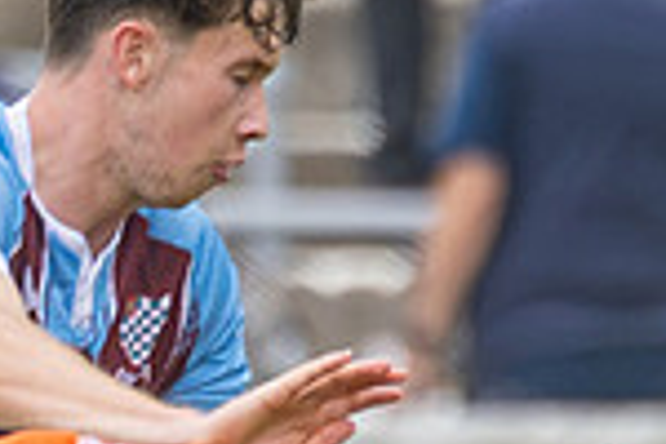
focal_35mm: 4261
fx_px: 78822
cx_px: -571
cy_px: 239
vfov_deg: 0.3
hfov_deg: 0.5
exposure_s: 1/1250
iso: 560
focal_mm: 300
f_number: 2.8
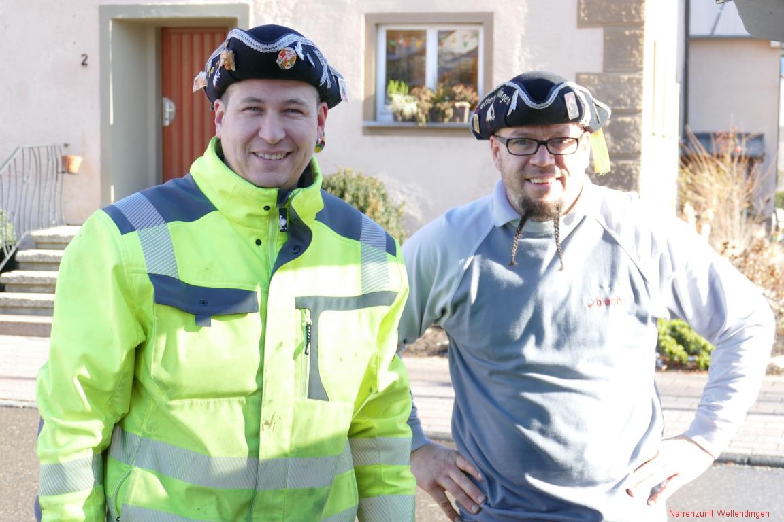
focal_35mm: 64
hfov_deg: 31.4
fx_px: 1394
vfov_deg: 21.2
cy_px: 261
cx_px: 392
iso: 125
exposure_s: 1/160
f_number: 3.6
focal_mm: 23.3
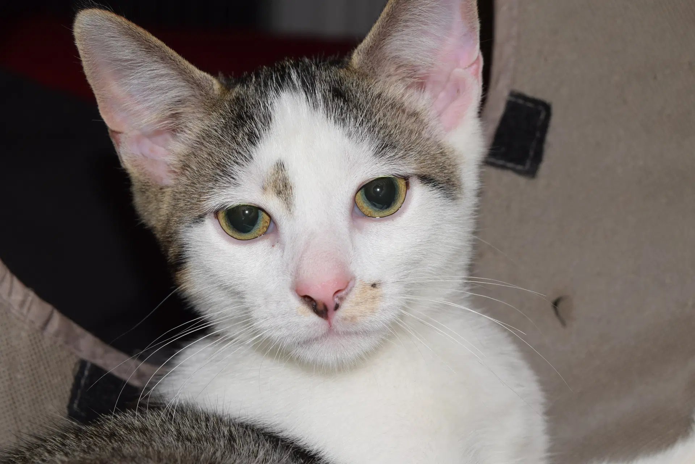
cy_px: 232
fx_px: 1593
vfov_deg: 16.6
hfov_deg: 24.6
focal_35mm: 82
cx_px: 348
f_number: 8
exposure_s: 1/60
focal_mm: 55
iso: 100
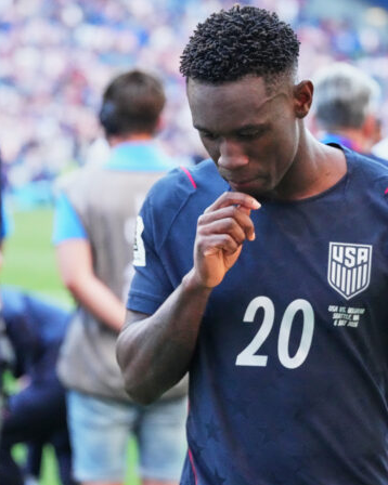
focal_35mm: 191
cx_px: 182
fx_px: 2744
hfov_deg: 8.1
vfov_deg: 10.1
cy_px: 242
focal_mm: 135
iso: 10000
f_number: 4.5
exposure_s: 1/2000
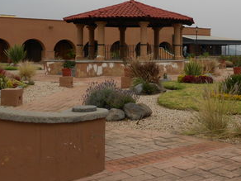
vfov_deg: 25.2
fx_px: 397
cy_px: 37
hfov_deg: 33.0
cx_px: 186
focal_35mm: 57
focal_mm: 4.6
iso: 80
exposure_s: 1/1250
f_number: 3.2
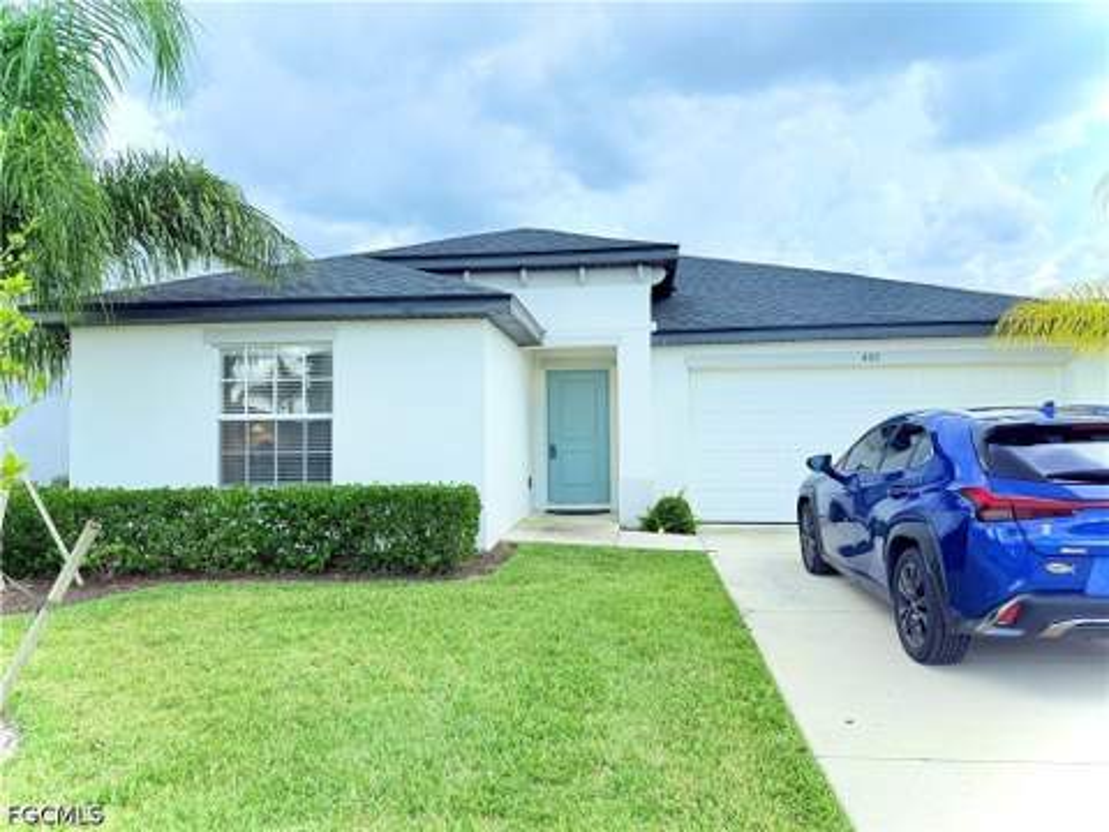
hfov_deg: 71.6
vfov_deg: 56.8
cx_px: 554
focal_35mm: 24
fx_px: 769
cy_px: 416
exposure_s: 1/1522
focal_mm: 6.76
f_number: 1.78
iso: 80
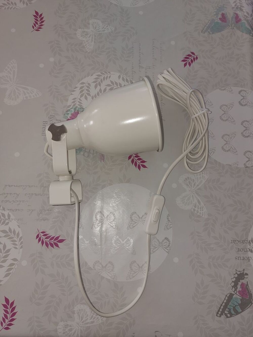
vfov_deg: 69.4
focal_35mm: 25
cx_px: 126
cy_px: 168
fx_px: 244
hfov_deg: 54.9
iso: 25
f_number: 1.8
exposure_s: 1/100
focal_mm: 5.23
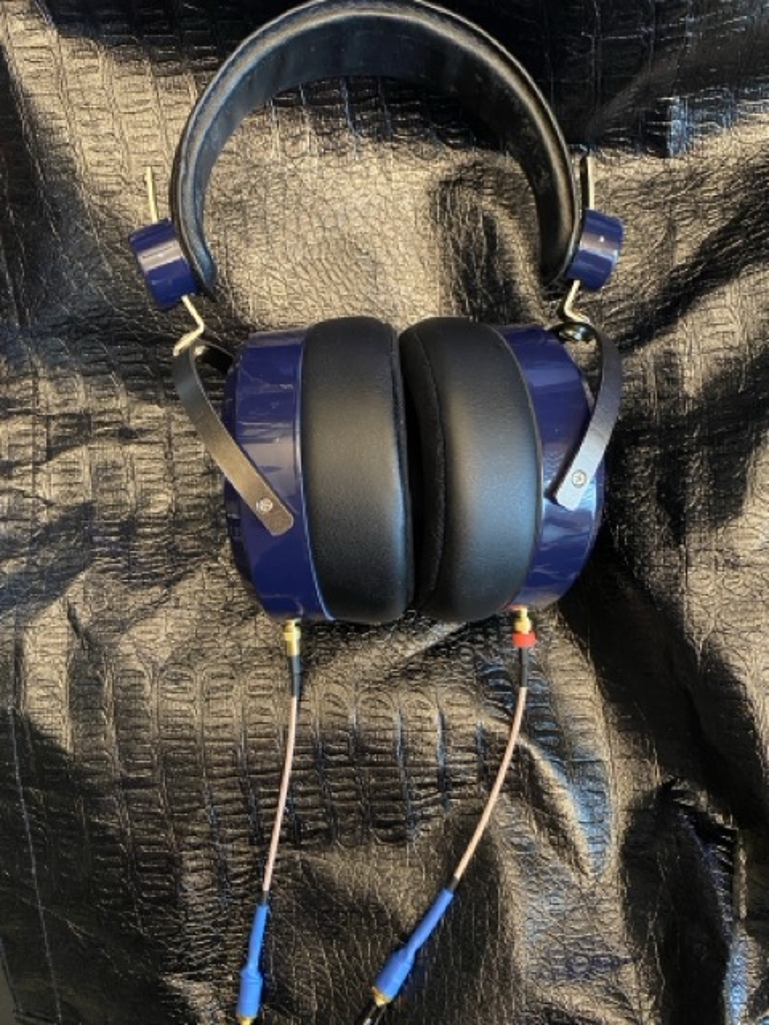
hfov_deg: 53.1
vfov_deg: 67.3
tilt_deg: -67.7
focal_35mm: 26
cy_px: 512
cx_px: 384
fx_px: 770
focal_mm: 4.25
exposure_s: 1/30
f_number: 1.8
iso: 800
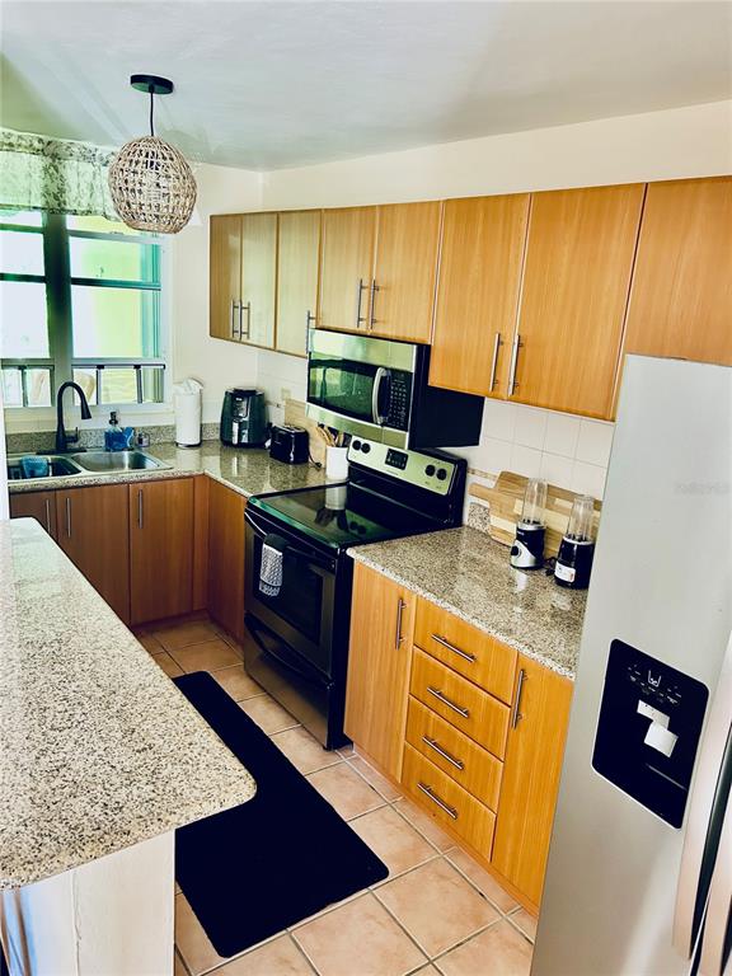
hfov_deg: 53.1
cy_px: 488
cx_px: 366
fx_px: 733
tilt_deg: -15.3
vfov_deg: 67.3
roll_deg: -3.6
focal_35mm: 26
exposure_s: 1/60
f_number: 1.5
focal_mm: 5.7
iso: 400
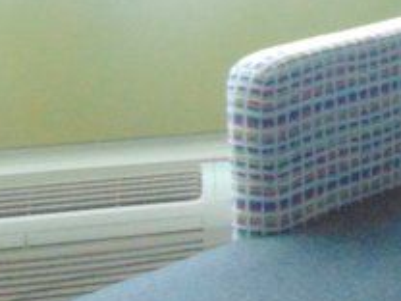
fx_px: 1471
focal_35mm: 127
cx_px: 709
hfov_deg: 13.9
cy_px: -143
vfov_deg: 11.2
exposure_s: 1/15
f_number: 3.2
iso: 400
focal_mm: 5.8
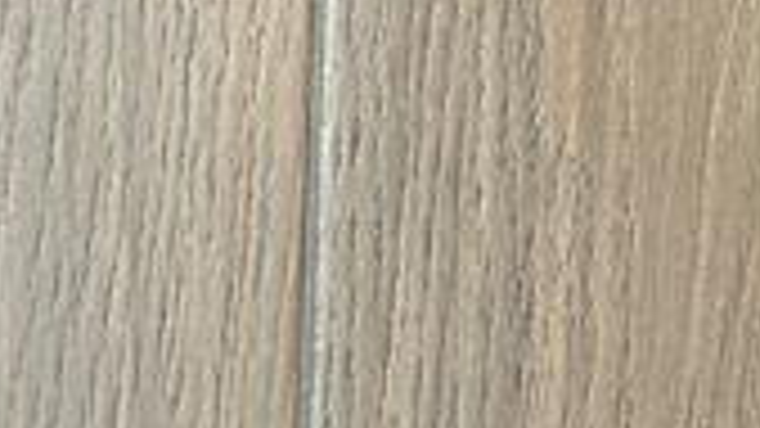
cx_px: -477
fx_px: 3184
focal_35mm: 158
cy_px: -1428
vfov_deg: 6.1
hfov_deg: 12.7
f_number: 1.78
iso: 160
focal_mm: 6.86
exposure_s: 1/50
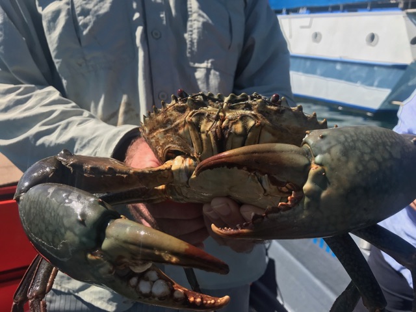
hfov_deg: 63.4
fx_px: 336
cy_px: 156
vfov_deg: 49.7
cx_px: 208
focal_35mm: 28
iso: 20
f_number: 1.8
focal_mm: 3.99
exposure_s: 1/1570
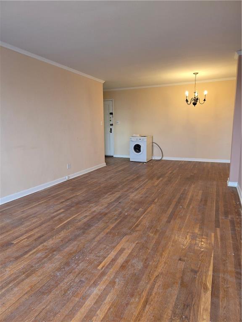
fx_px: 214
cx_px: 121
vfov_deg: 73.9
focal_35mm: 23
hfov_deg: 58.9
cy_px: 161
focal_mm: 6.3
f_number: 1.7
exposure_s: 1/20
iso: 125
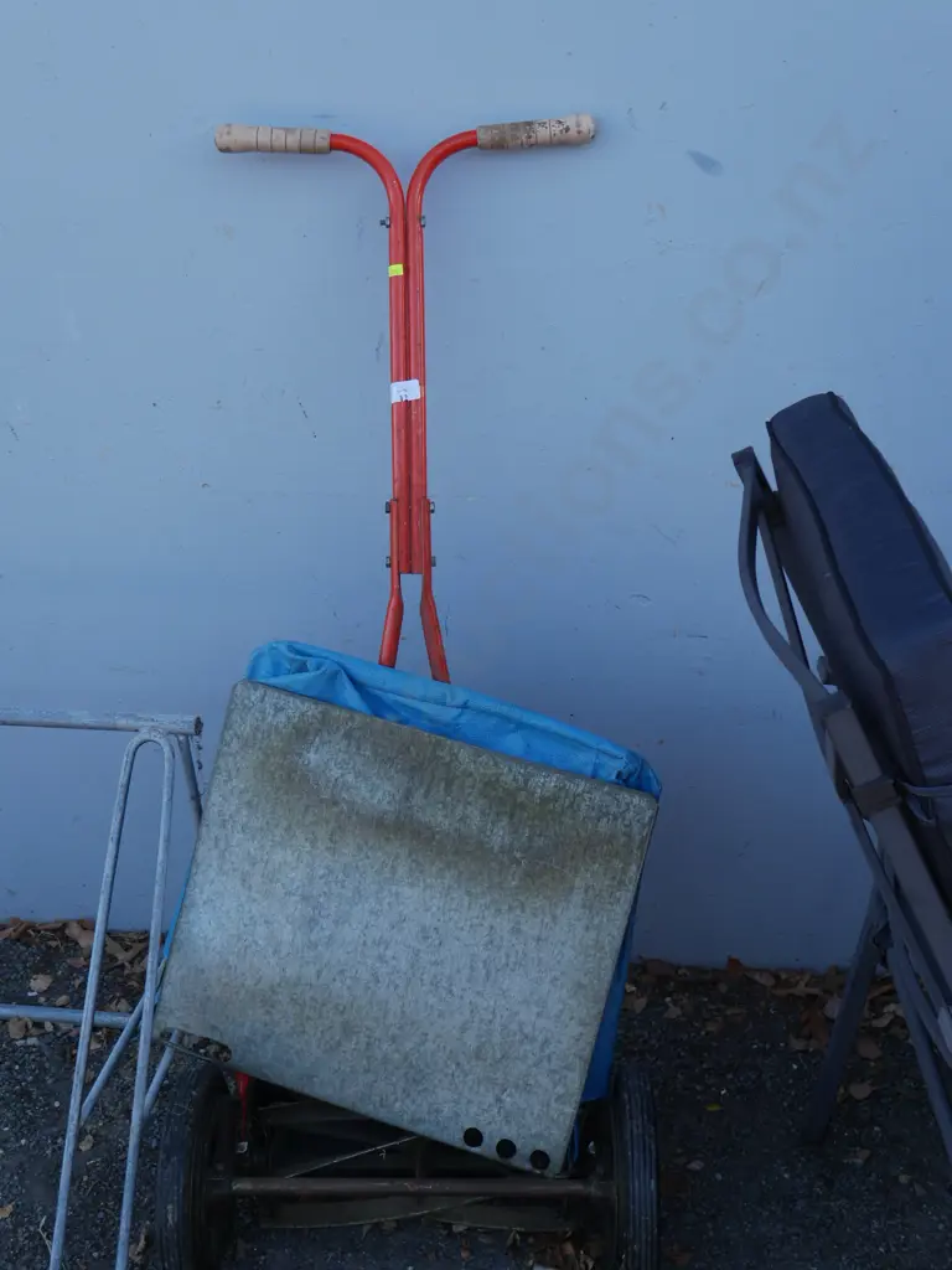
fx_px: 1540
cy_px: 635
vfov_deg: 44.8
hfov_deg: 34.3
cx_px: 476
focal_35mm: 42
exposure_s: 1/125
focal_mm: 21
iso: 200
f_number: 5
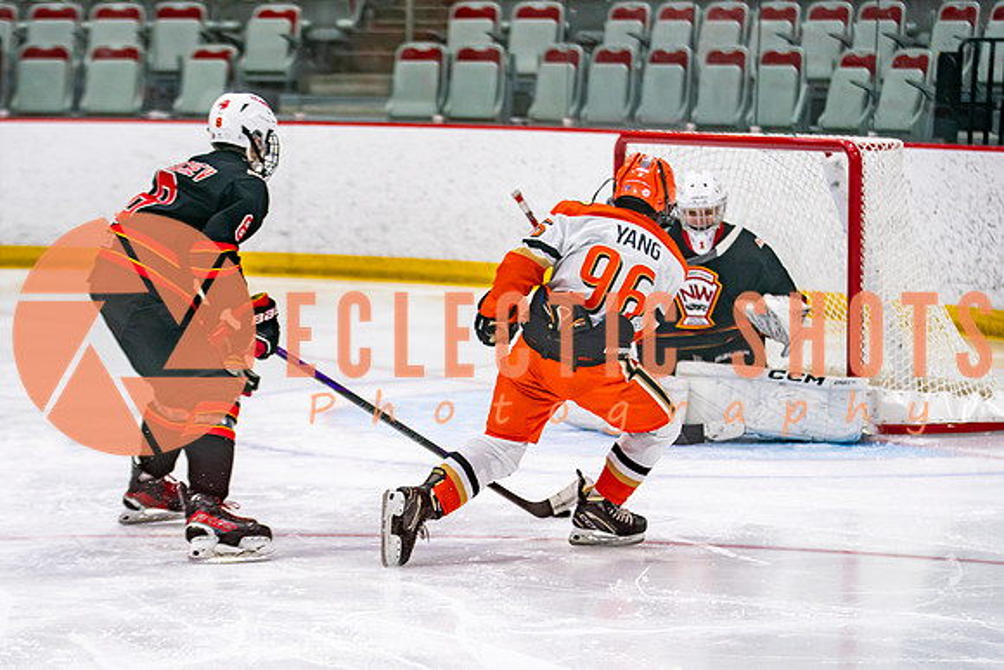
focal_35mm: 146
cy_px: 410
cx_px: 451
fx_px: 4070
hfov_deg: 14.1
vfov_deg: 9.4
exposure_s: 1/640
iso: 800
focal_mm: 105
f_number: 2.8
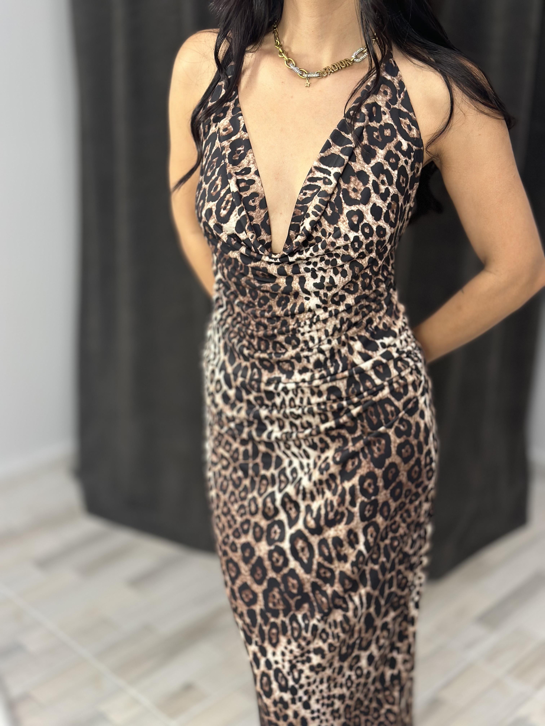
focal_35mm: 48
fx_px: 1008
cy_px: 363
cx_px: 272
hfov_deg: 30.3
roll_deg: -1.1
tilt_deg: -23.2
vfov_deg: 39.7
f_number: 1.78
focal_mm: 6.86
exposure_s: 1/100
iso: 200
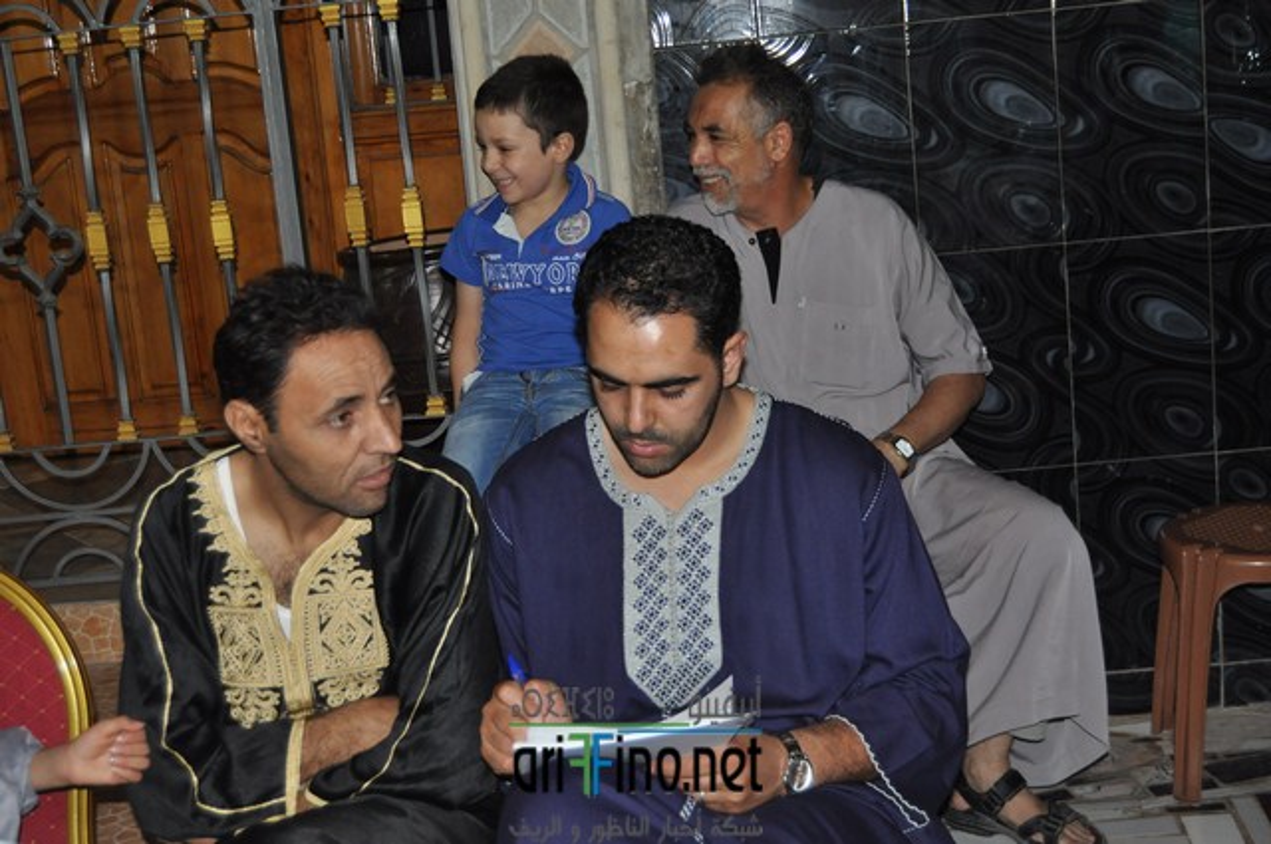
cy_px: 422
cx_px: 636
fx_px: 1798
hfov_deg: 38.9
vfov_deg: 26.4
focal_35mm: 51
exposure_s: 1/60
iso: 800
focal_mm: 34
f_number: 4.5
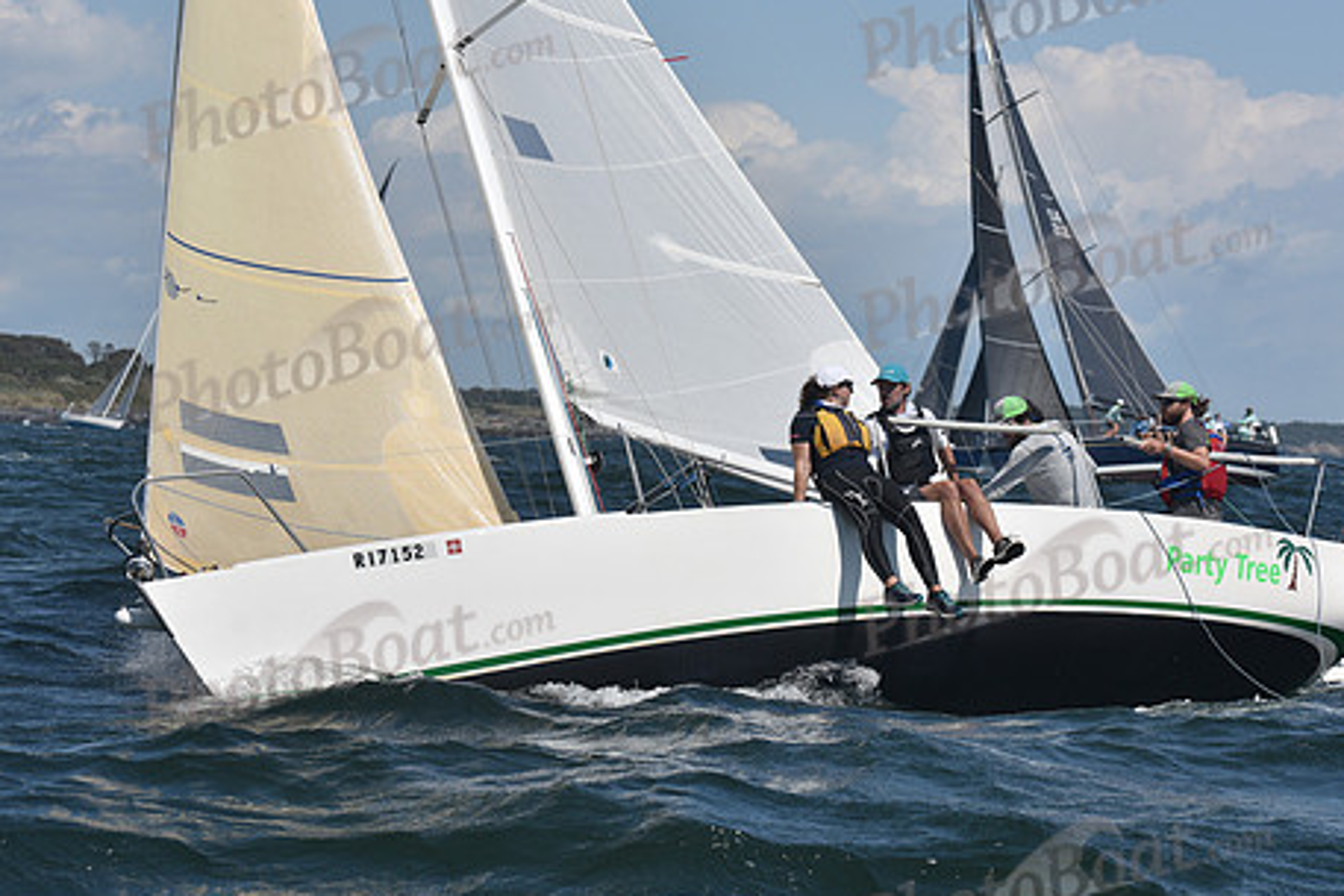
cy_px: 469
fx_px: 4743
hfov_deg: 16.1
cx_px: 709
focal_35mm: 127
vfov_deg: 10.8
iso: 250
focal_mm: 100
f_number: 7.1
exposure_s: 1/1000
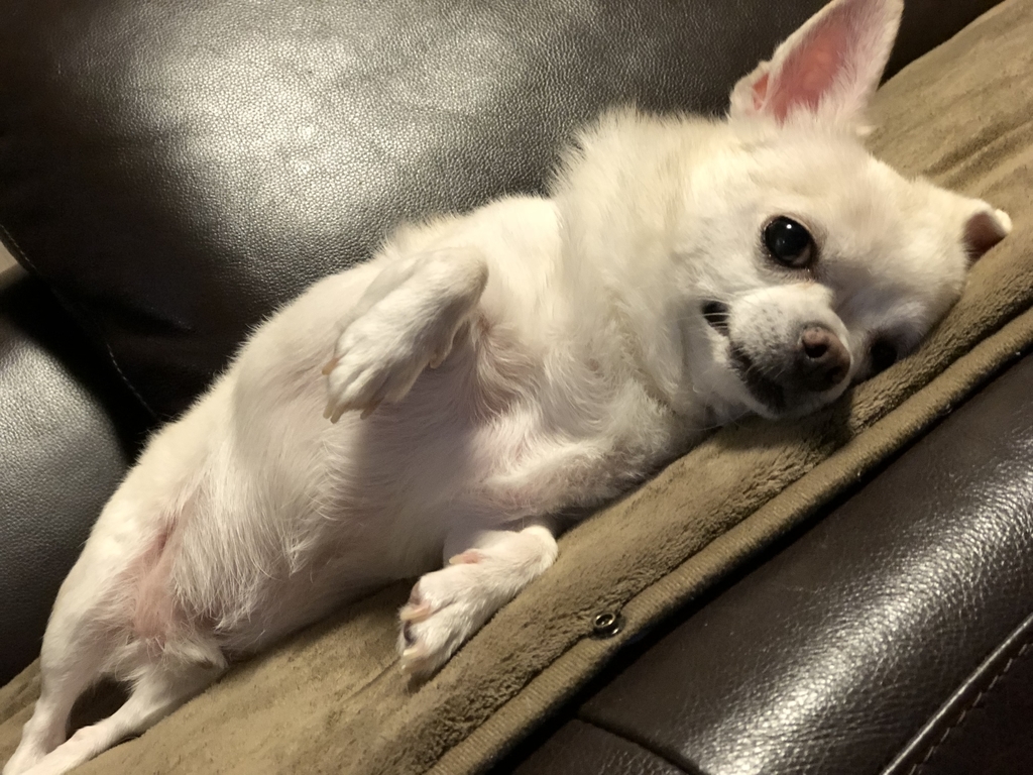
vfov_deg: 25.7
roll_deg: +31.4
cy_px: 388
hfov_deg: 33.8
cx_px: 516
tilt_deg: -10.8
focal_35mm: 57
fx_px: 1701
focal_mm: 6.6
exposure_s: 1/60
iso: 800
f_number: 2.8
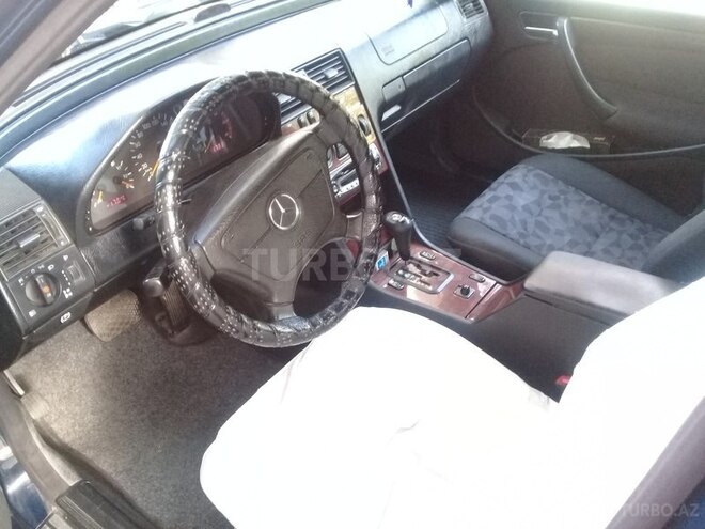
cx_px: 352
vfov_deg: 45.4
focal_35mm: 31
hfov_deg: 58.4
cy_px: 264
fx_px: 631
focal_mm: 3.3
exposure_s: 1/15
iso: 320
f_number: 2.2
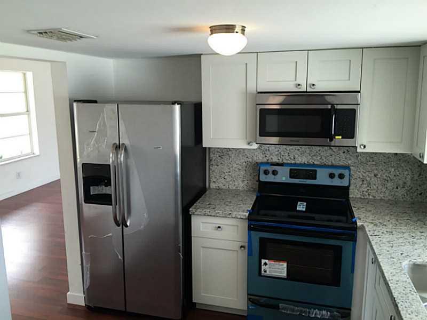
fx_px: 358
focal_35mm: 29
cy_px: 160
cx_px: 214
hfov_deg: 61.7
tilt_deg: -10.9
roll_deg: -0.5
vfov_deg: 48.2
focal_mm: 4.15
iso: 32
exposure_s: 1/60
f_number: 2.2
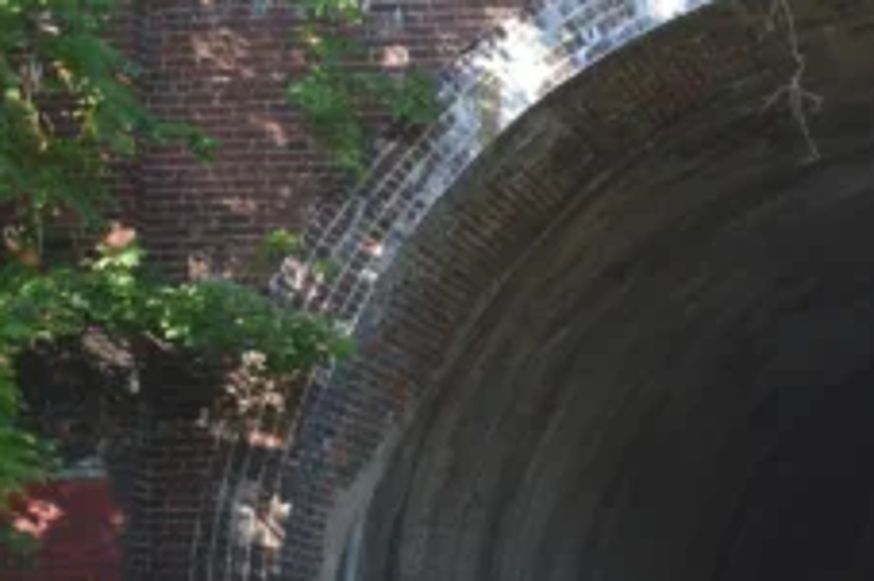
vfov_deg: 8.9
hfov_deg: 13.2
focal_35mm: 154
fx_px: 3728
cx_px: 897
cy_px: 392
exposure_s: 1/200
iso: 250
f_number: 5
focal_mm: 31
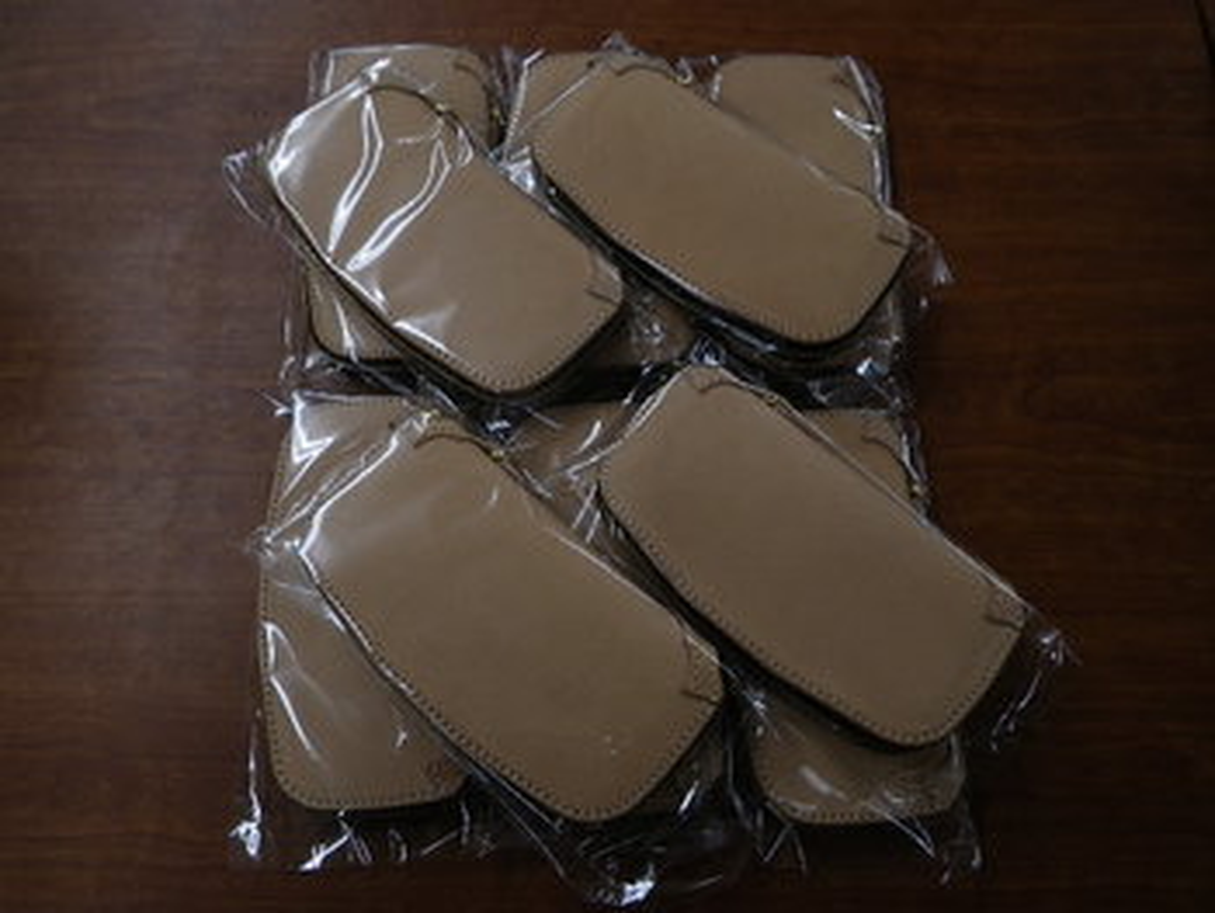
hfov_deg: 63.4
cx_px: 608
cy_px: 456
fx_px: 983
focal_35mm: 28
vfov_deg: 49.8
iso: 80
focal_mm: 5
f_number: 3.5
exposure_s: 1/50
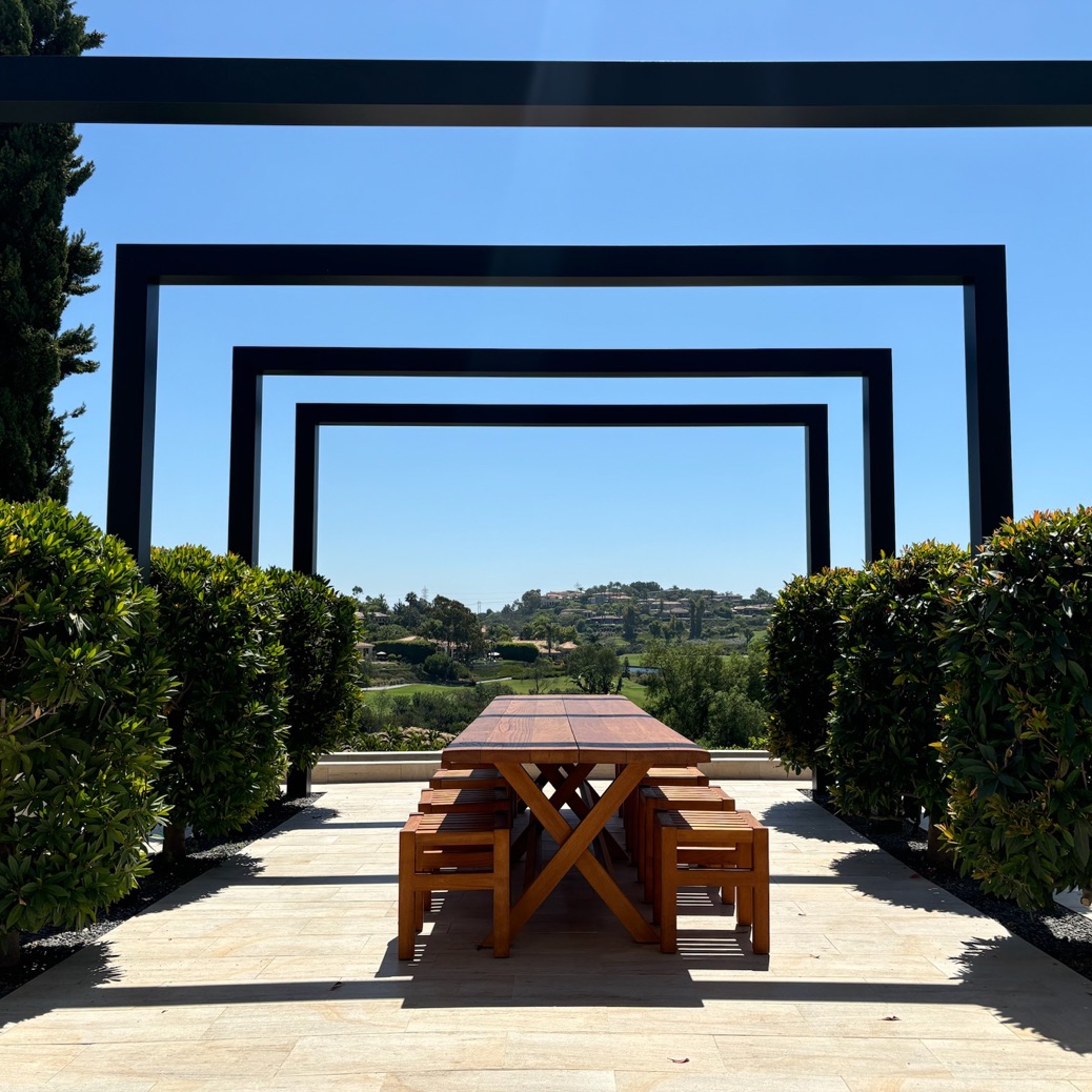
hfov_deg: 52.5
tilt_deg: +5.2
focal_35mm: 31
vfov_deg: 52.5
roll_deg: -0.1
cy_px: 545
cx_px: 577
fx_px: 1106
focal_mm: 5.96
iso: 50
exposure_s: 1/4630
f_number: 1.6
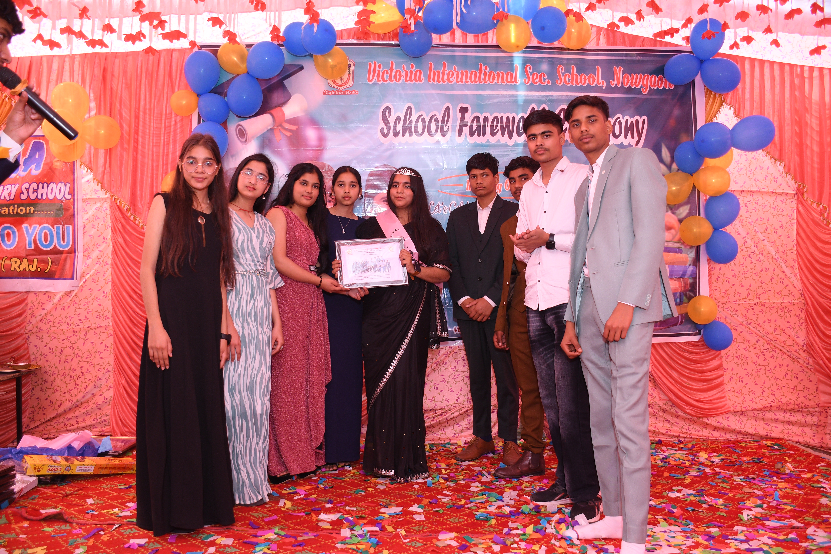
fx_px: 623
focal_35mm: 27
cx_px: 416
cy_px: 277
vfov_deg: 47.9
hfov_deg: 67.4
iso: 500
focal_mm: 18
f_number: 4
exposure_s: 1/160
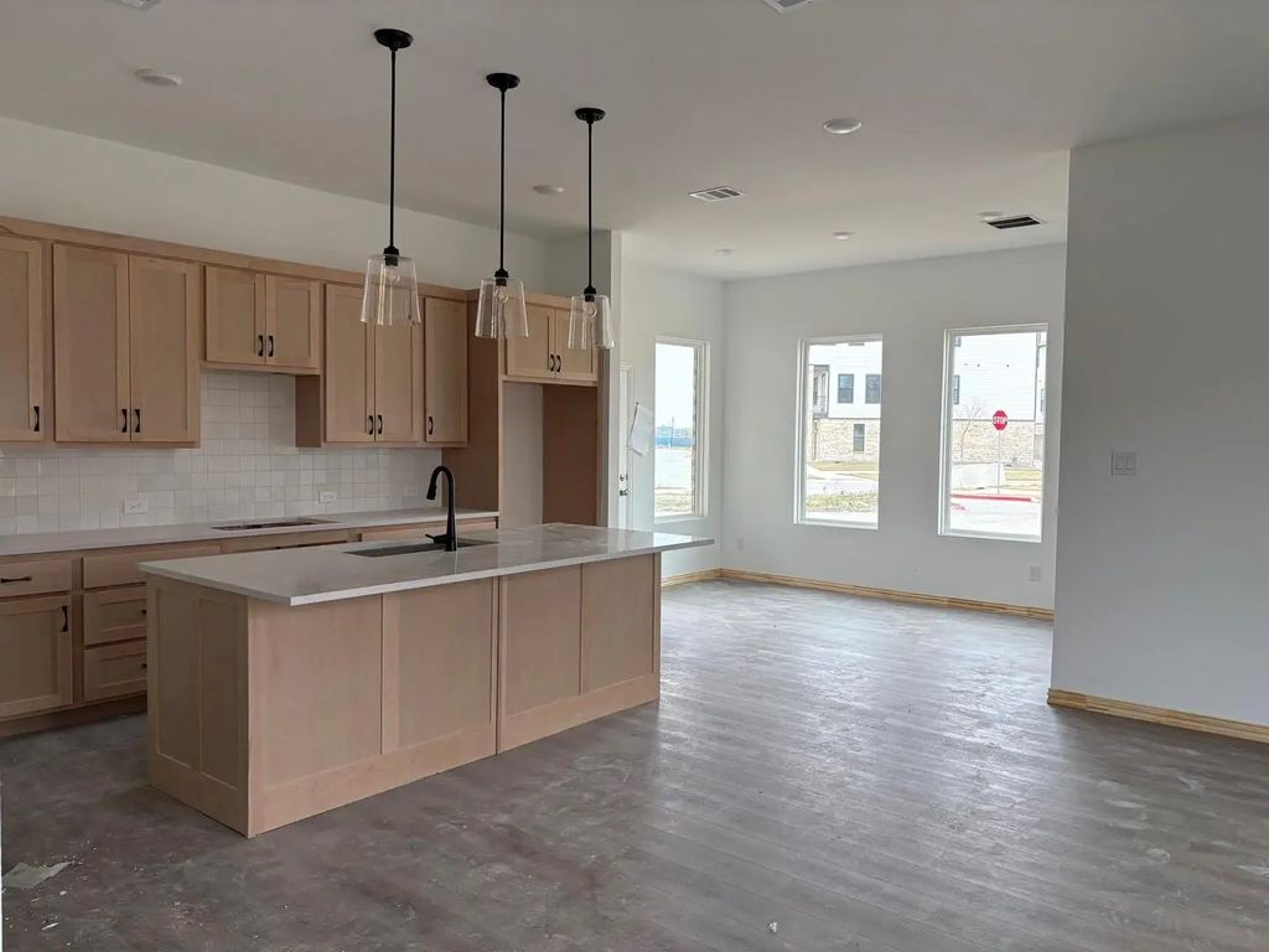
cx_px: 634
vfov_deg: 53.1
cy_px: 476
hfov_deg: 67.3
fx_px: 953
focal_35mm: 26
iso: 100
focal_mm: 5.96
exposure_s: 1/242
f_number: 1.6
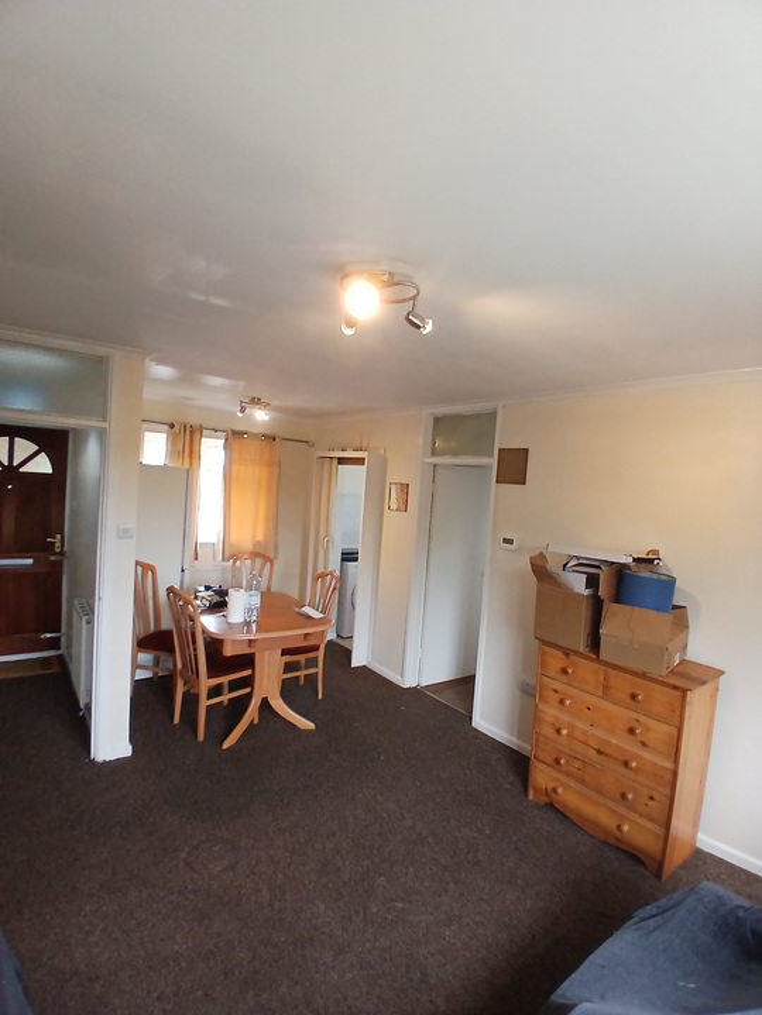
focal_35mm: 17
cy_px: 508
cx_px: 381
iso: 100
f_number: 2.2
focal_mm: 1.4
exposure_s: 1/50
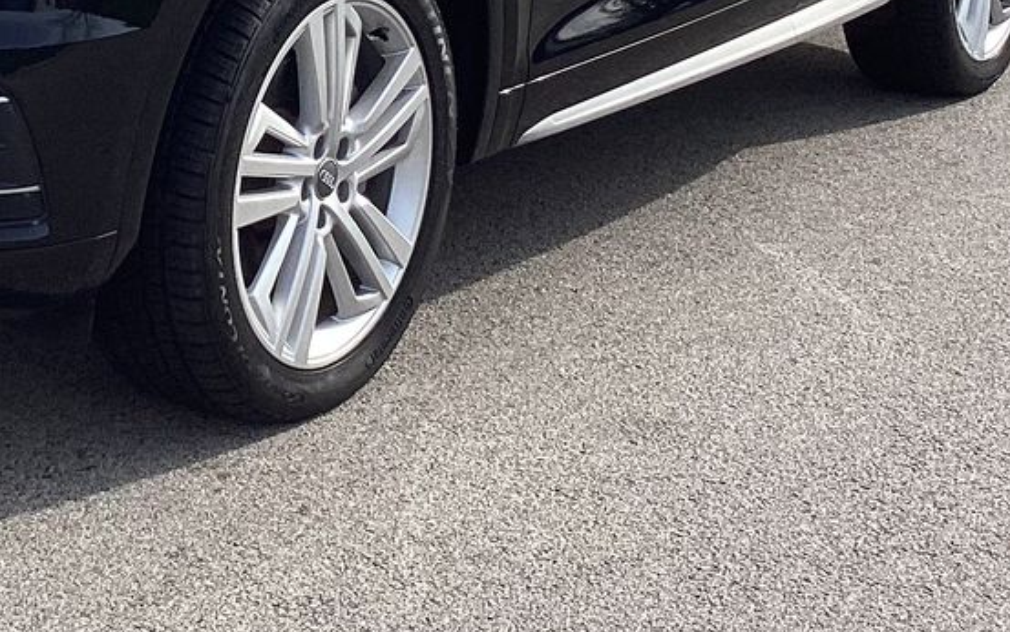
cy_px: -2
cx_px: 190
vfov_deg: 13.6
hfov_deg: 21.6
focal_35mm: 95
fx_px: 2616
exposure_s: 1/1274
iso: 25
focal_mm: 3.3
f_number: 2.4
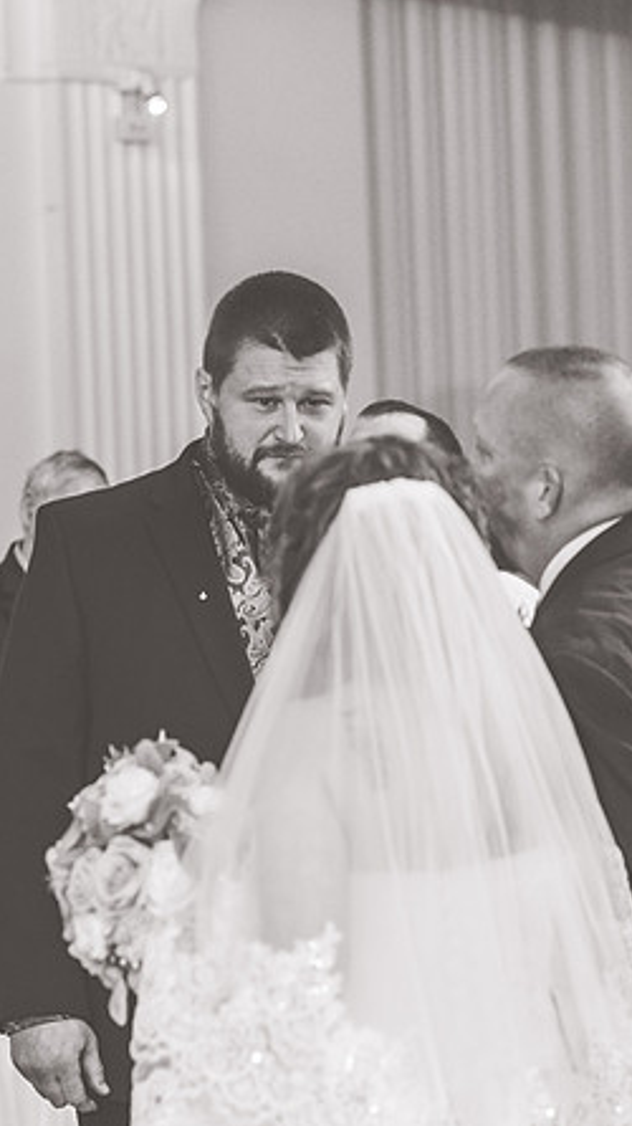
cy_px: 559
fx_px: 4026
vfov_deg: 15.9
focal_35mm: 135
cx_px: 268
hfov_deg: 9.0
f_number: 3.2
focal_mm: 85
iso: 800
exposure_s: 1/200
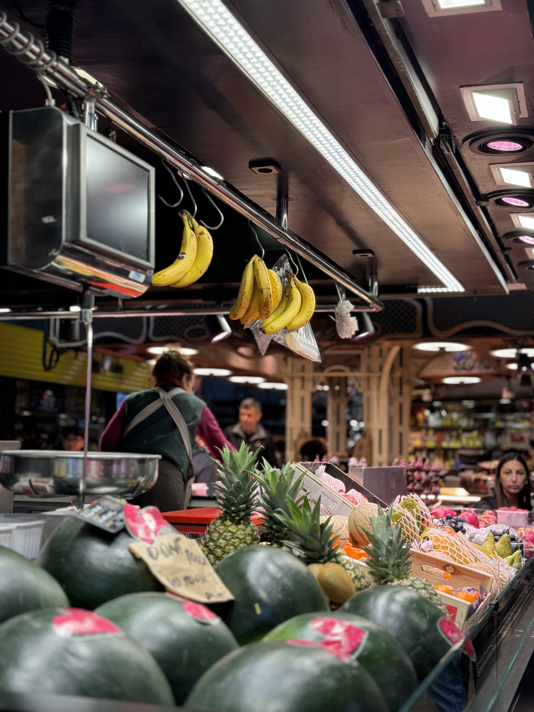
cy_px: 356
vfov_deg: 39.7
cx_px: 267
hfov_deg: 30.3
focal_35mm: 48
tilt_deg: +5.1
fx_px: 987
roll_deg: -1.4
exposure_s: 1/166
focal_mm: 6.76
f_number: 1.78
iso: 50
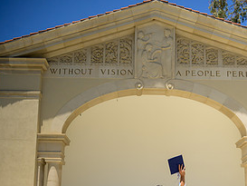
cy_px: 195
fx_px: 271
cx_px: 133
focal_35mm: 38
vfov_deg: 33.7
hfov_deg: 48.9
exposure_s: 1/8000
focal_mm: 24
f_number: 4
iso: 800
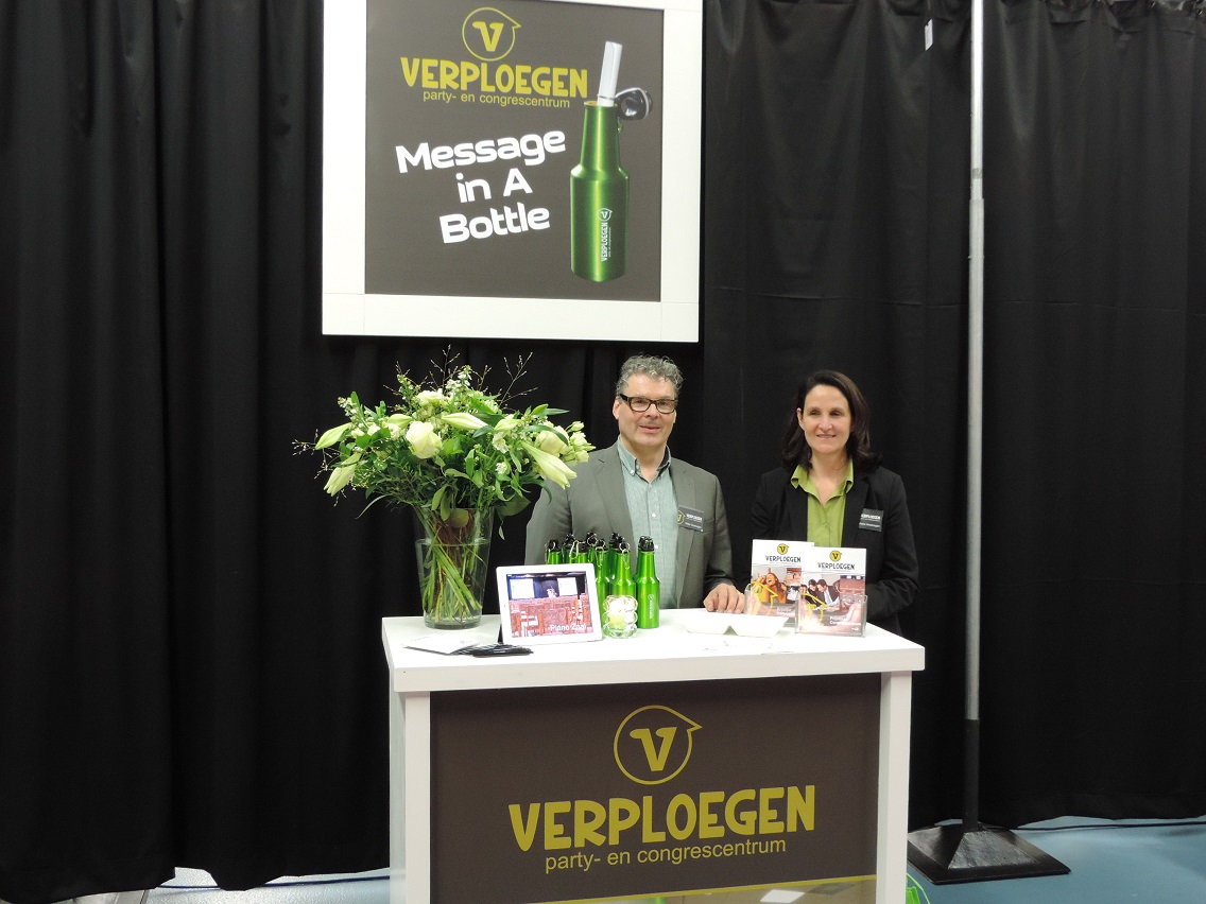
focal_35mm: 35
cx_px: 603
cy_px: 452
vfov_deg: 40.7
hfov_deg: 52.6
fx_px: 1219
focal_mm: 6.2
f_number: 3.3
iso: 400
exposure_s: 1/20
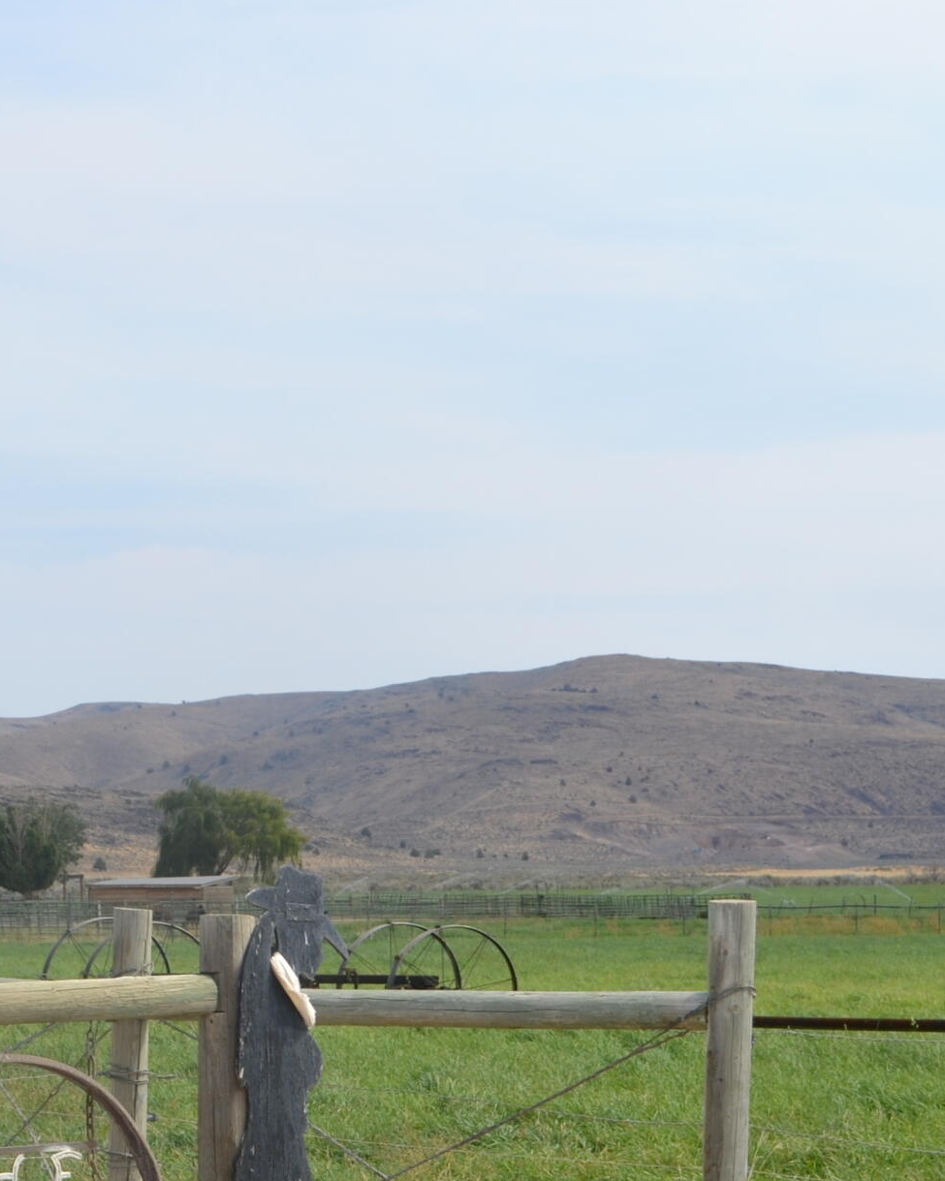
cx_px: -85
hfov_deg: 15.5
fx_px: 3392
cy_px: 893
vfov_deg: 19.6
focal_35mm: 97
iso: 100
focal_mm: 28
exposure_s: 1/200
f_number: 8
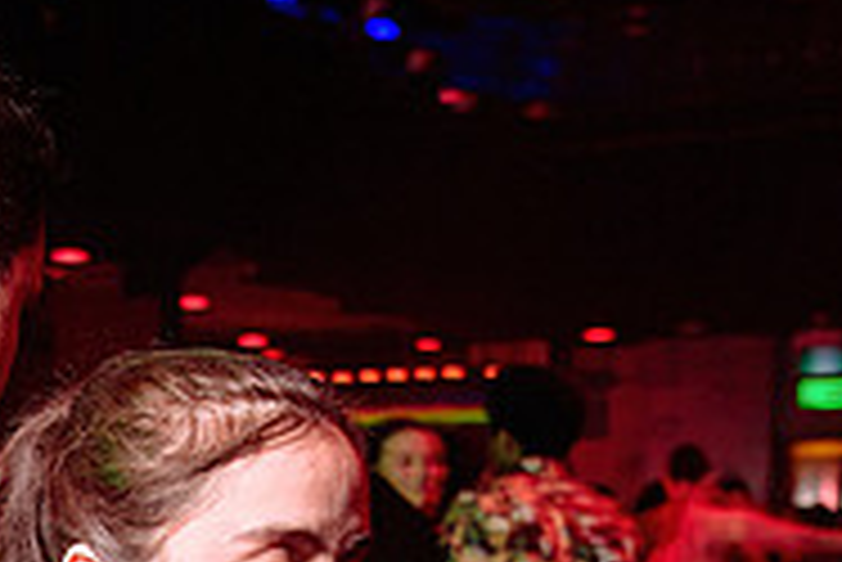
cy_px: 741
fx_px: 2107
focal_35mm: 90
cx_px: -192
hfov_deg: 20.9
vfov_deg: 14.5
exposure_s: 1/40
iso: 800
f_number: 3.2
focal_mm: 24
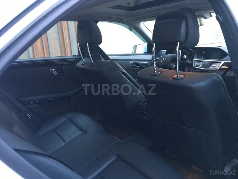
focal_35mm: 29
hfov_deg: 61.7
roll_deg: +2.7
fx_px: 199
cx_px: 119
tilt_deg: -11.6
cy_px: 90
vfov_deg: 48.2
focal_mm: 4.15
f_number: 2.2
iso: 200
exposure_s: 1/25
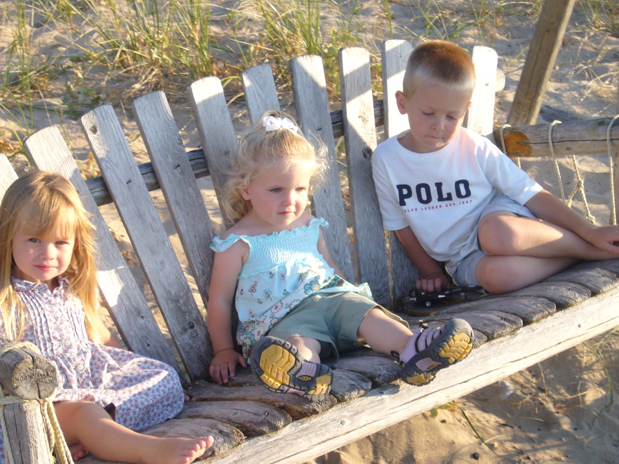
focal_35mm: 86
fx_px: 1538
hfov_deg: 22.8
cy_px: 232
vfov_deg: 17.2
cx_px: 310
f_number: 4.5
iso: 80
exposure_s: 1/160
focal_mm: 14.3
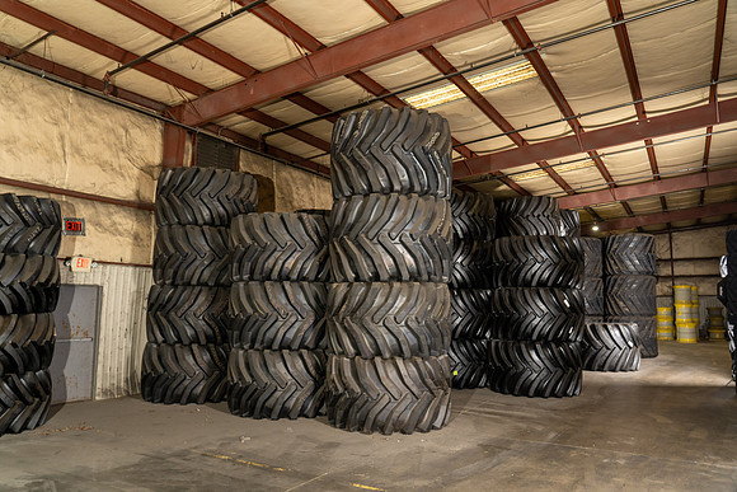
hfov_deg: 69.4
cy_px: 246
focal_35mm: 26
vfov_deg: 49.6
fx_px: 532
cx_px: 368
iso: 1000
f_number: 4
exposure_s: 1/60
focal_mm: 26
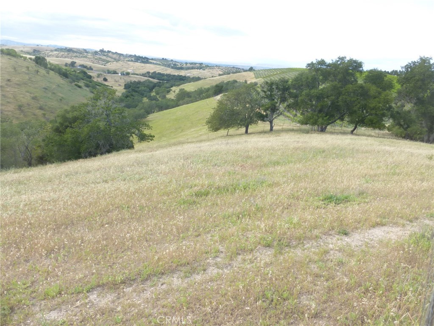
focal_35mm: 24
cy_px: 163
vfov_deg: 56.8
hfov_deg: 71.6
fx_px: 301
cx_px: 217
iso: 100
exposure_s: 1/160
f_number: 4
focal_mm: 4.3
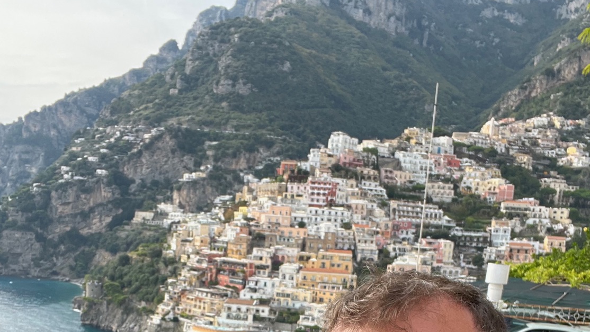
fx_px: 688
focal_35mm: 44
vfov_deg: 24.8
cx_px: 294
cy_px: 383
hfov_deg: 46.4
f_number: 2.2
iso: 32
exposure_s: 1/270
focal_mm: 2.71
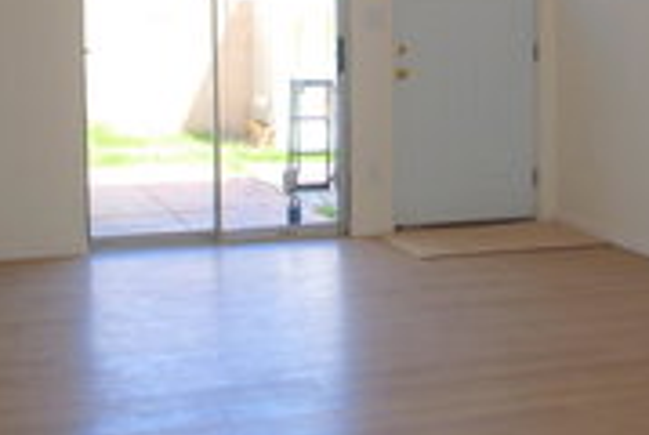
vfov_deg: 18.7
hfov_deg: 28.0
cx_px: 388
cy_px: 62
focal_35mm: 72
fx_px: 1300
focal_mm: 18
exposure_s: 1/160
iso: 100
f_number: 3.5
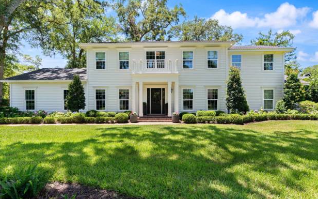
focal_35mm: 18
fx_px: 156
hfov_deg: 91.1
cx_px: 156
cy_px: 103
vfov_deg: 65.0
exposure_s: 1/125
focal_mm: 17
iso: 250
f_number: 8
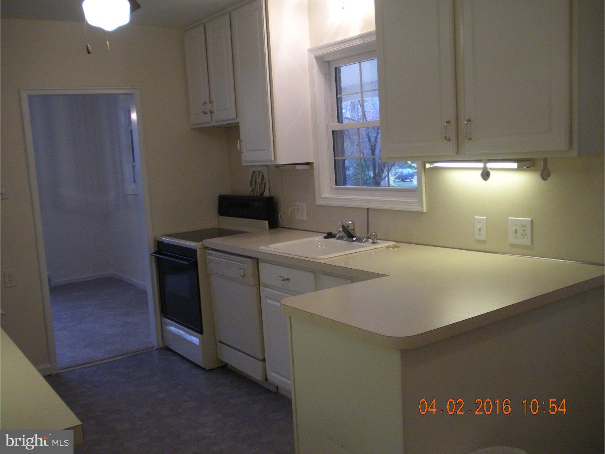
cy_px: 227
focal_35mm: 36
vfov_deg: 39.7
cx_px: 302
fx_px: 629
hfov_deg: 51.4
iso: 325
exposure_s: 1/63.6
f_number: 3.5
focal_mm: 6.3
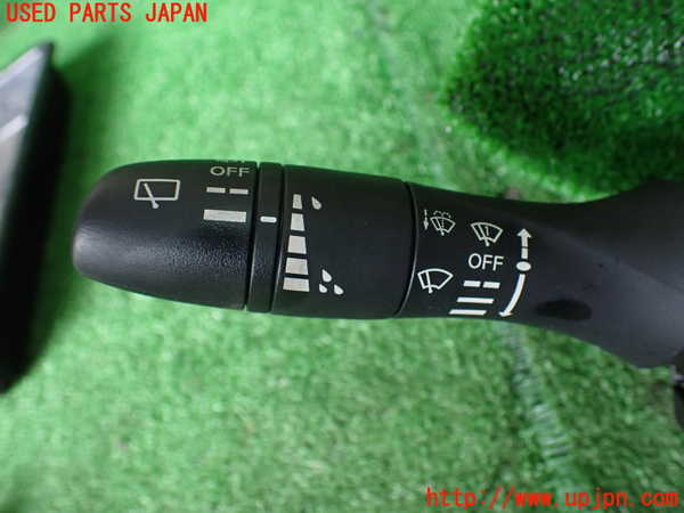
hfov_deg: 60.0
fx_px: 593
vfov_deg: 46.8
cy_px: 256
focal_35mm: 30
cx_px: 342
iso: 800
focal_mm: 5.4
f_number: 2.3
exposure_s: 1/125
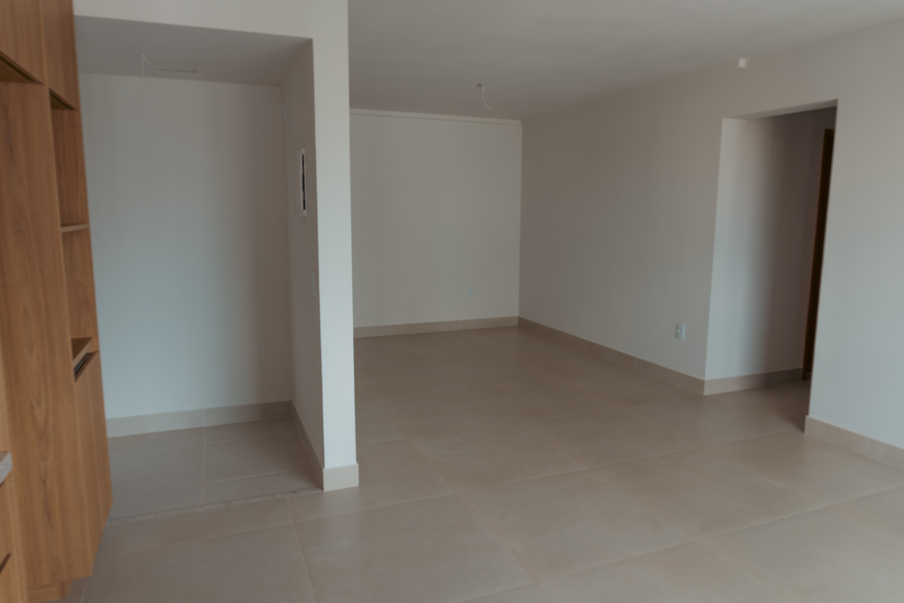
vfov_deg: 53.1
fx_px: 604
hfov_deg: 73.7
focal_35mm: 24
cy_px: 302
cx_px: 452
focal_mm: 16
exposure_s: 1/6
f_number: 9
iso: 100
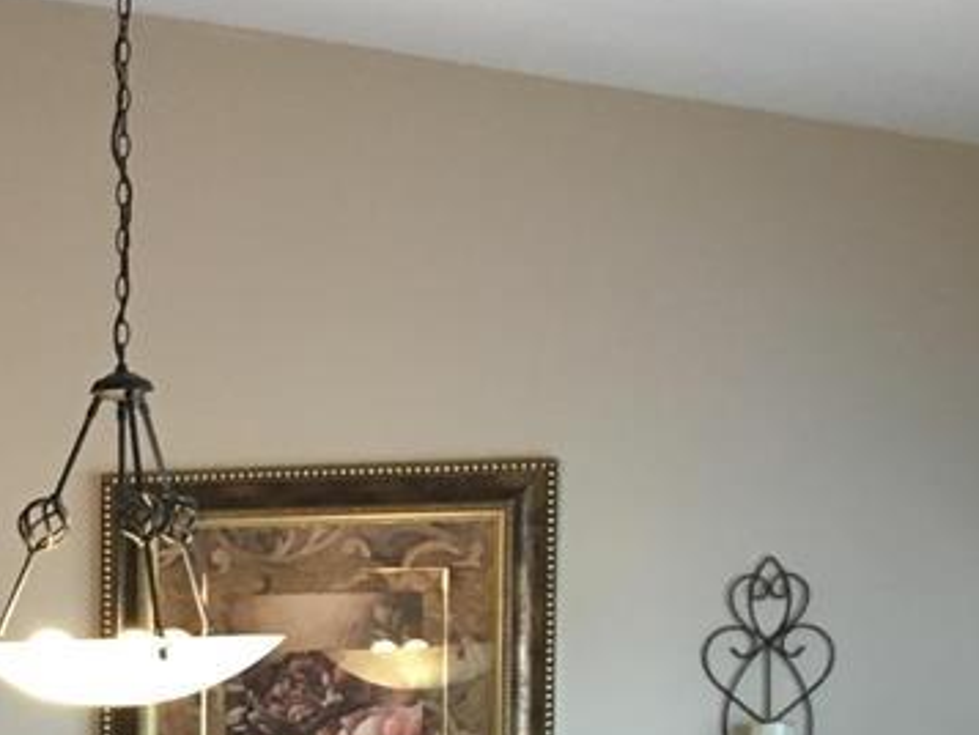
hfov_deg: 14.0
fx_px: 3678
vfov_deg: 11.2
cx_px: -573
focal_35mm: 130
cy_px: 924
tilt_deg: -1.9
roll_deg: +0.9
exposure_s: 1/30
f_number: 2.2
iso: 100
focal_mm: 4.15
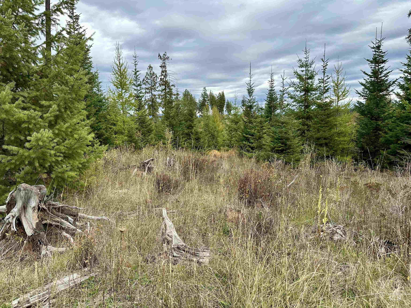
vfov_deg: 56.8
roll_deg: +1.6
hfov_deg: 71.6
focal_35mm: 24
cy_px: 154
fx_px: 285
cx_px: 206
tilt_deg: -7.3
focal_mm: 6.86
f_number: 1.78
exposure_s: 1/1495
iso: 80
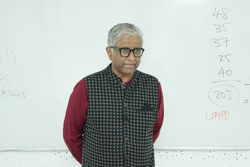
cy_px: 84
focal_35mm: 157
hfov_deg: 13.1
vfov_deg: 8.7
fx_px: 1090
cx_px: 125
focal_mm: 105
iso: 1250
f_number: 4
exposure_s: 1/125
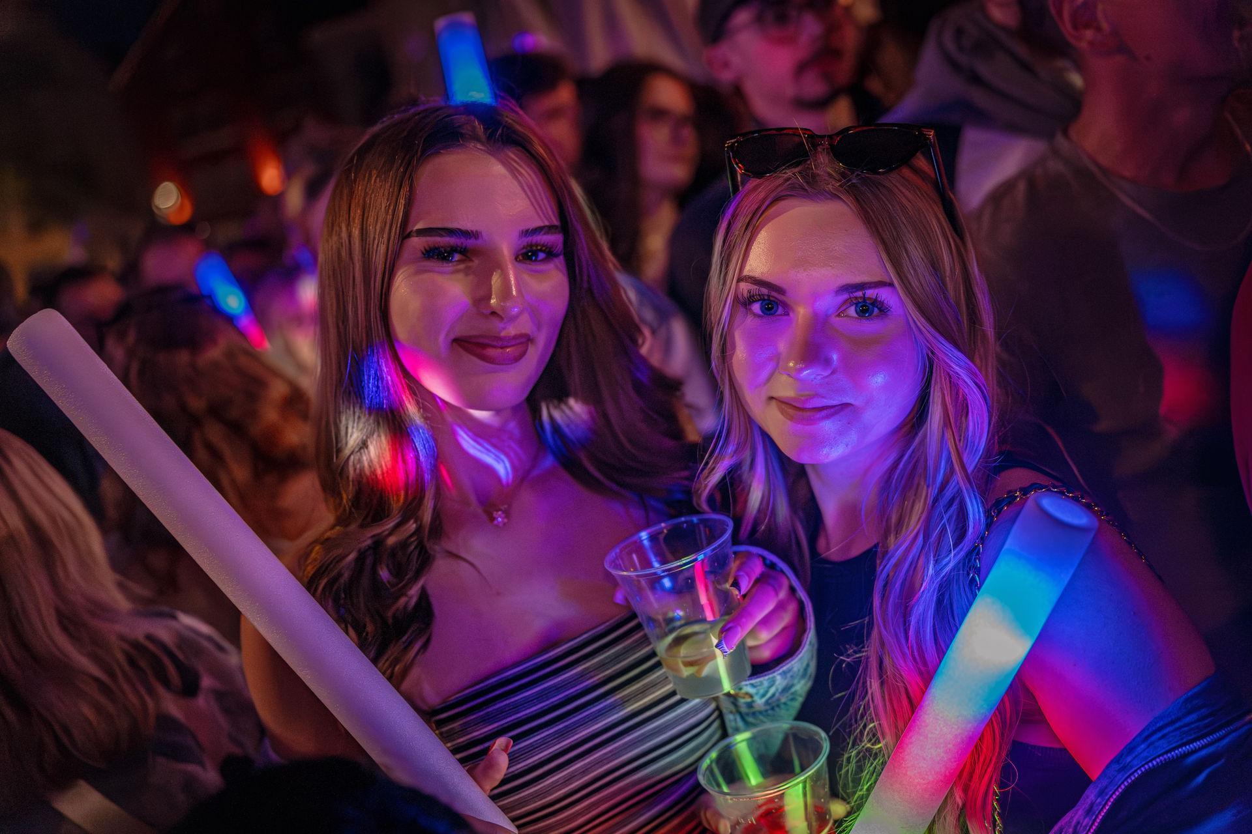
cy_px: 417
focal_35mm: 35
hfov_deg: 54.4
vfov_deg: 37.9
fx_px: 1217
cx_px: 626
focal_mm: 35
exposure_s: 1/160
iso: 6400
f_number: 2
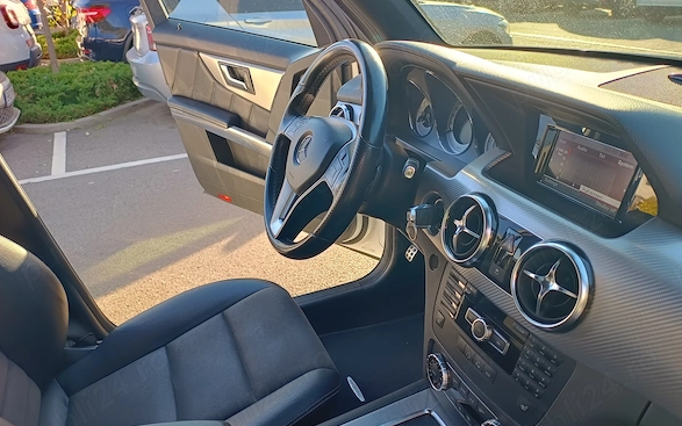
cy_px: 240
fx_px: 483
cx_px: 338
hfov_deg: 70.4
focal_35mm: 26
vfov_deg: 47.5
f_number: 1.4
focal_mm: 5.89
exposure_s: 1/162
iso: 100
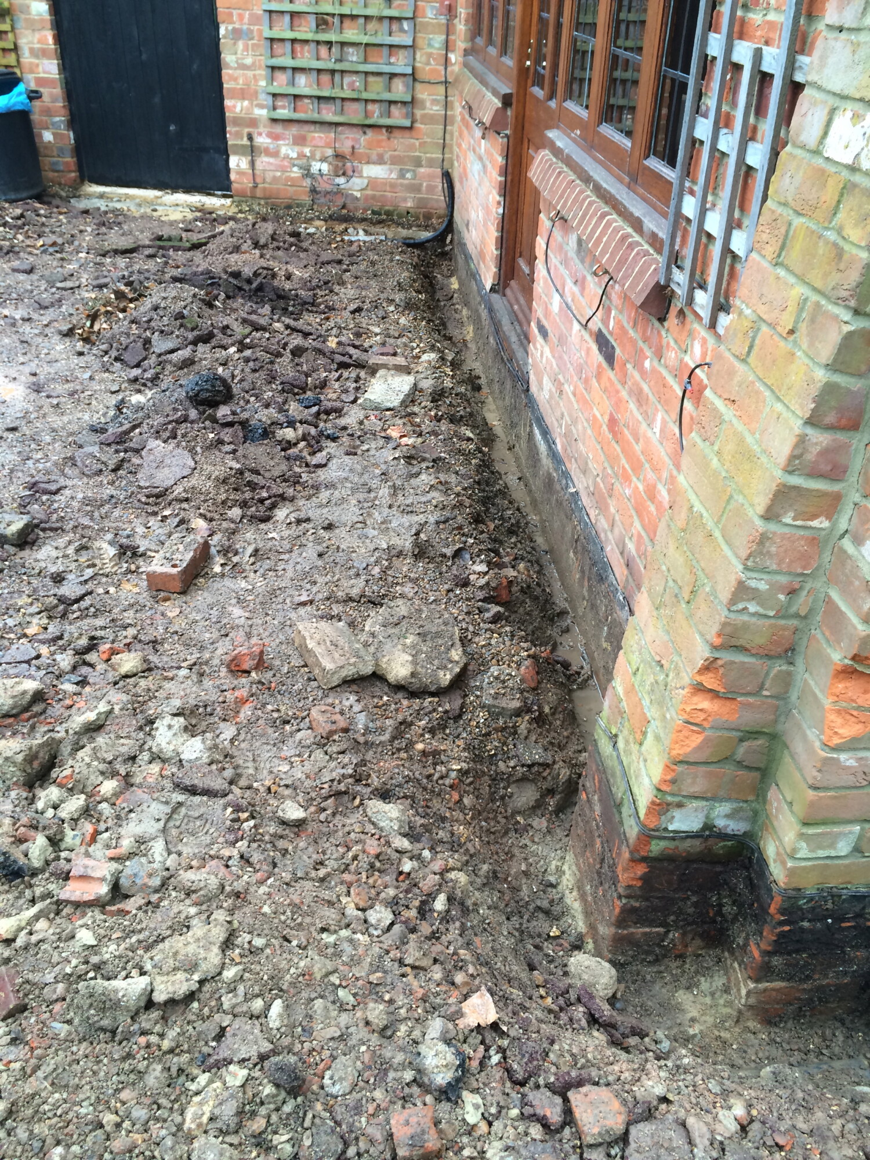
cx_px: 435
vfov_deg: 60.0
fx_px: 1005
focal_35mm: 30
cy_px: 580
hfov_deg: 46.8
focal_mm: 4.12
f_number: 2.2
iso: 40
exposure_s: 1/40
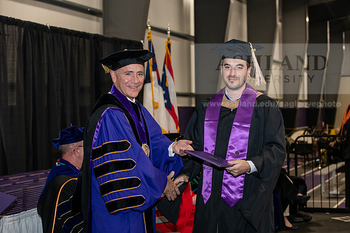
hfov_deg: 27.0
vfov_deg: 18.2
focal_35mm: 75
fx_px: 729
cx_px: 175
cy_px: 116
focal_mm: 75
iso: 2500
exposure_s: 1/200
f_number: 5.6
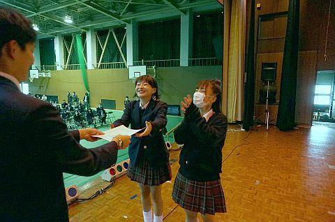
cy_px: 111
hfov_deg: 73.8
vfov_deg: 52.9
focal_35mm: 24
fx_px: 223
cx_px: 168
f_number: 3.5
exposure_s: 1/100
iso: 3200
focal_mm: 16
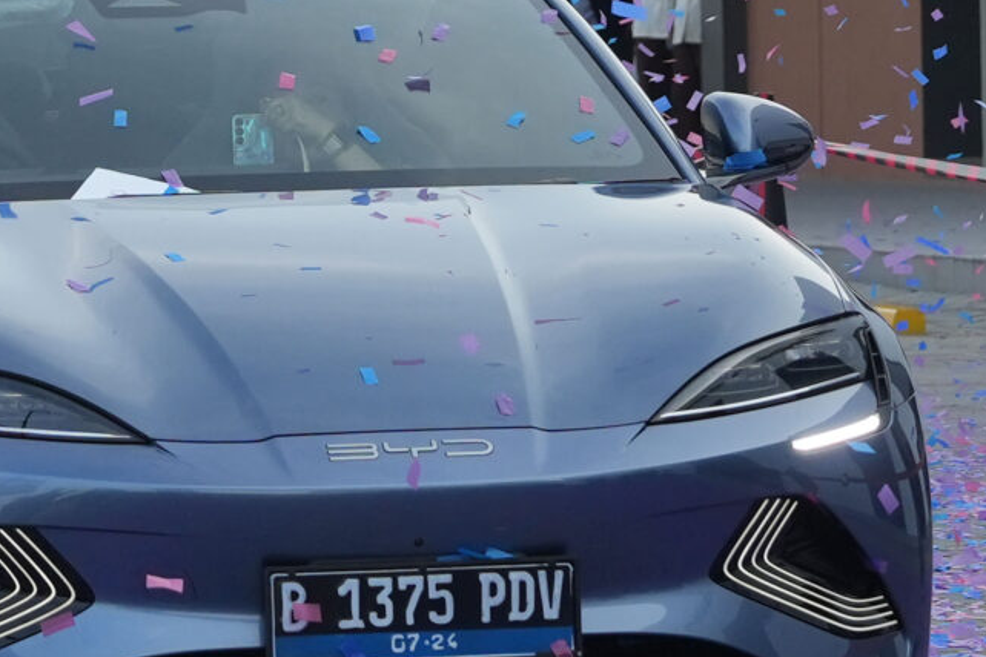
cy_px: -154
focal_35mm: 279
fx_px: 7641
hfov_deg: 7.4
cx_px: 58
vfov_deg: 4.9
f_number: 4.5
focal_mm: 70
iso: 800
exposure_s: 1/1600
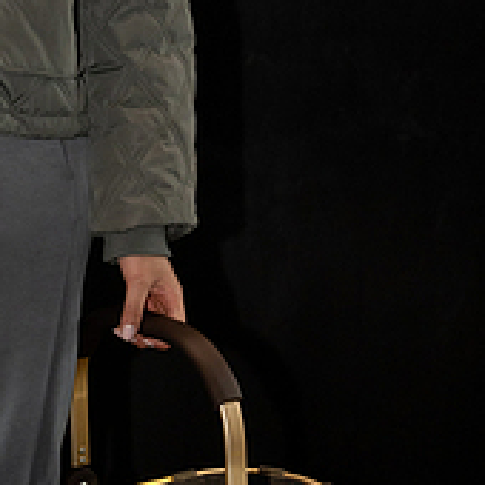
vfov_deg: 13.8
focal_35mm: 126
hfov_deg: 13.3
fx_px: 1997
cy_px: 78
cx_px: -171
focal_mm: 29
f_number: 4.5
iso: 800
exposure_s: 1/250
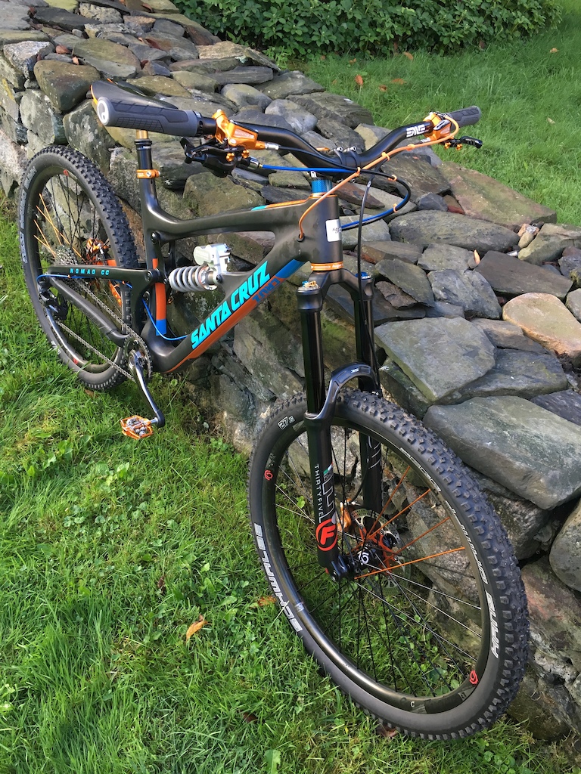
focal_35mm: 29
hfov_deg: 48.2
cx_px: 290
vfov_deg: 61.7
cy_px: 387
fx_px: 649
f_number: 2.2
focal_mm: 4.15
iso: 32
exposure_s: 1/30
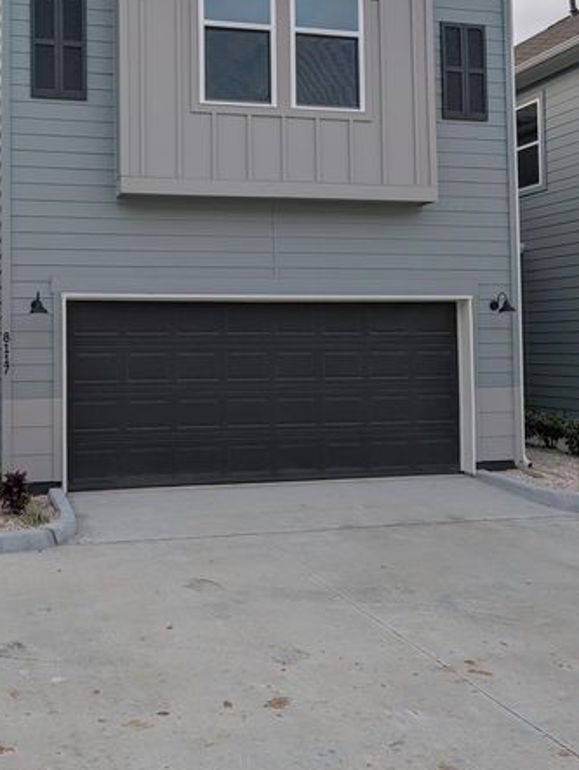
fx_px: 802
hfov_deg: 38.7
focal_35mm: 36
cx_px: 148
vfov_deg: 50.9
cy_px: 302
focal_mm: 6.9
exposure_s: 1/1193
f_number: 1.68
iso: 21
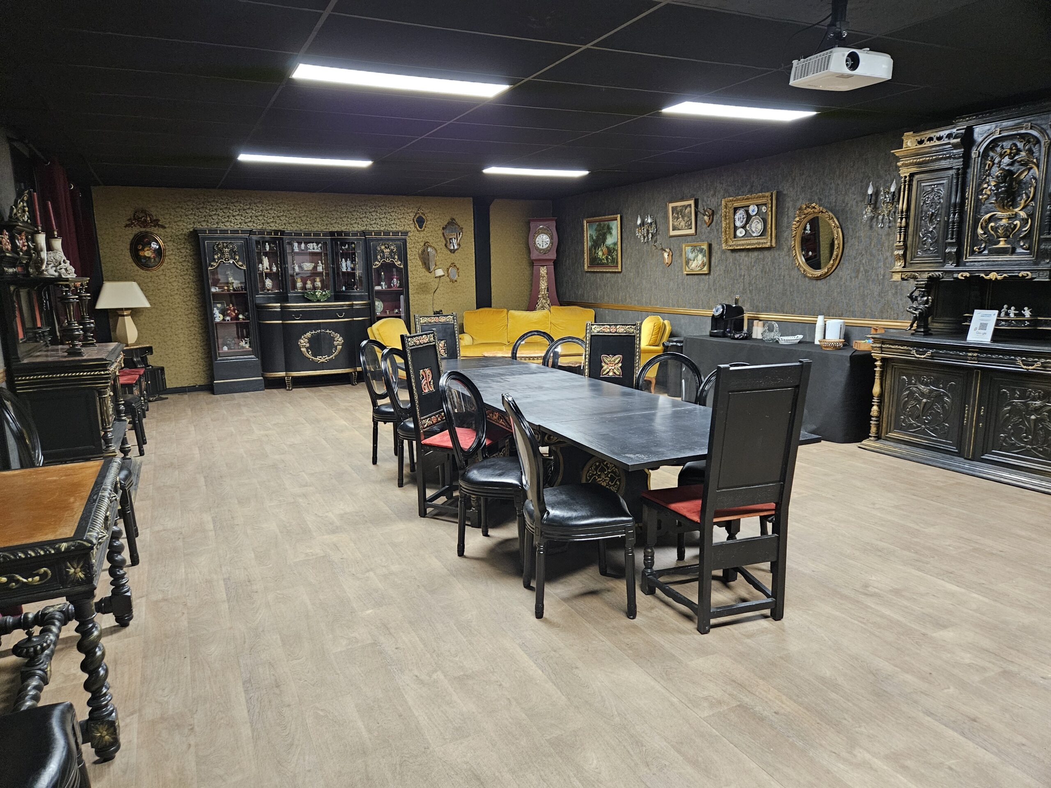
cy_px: 394
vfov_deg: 58.9
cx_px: 526
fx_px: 698
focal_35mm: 23
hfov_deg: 73.9
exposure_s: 1/50
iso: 640
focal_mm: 5.4
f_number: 1.8
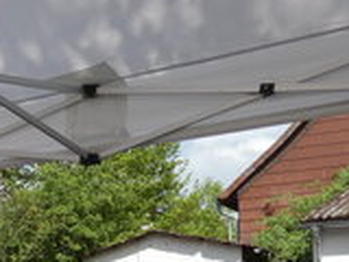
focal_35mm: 75
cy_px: 312
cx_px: 96
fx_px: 756
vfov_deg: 18.6
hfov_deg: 25.7
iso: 80
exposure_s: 1/640
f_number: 3.3
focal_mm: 5.3
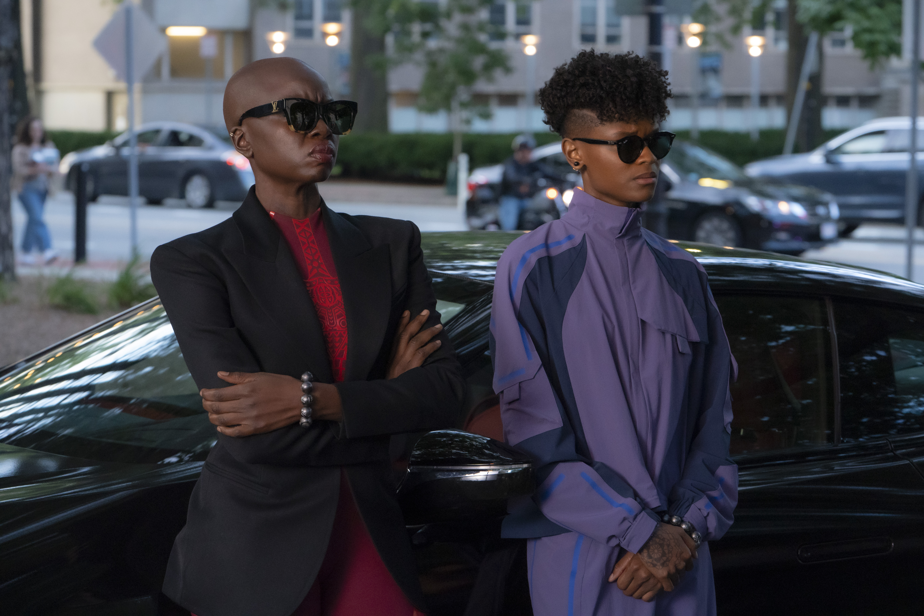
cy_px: 308
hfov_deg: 18.3
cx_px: 462
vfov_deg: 12.2
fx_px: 2874
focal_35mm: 112
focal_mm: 112
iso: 8000
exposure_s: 1/250
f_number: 7.1
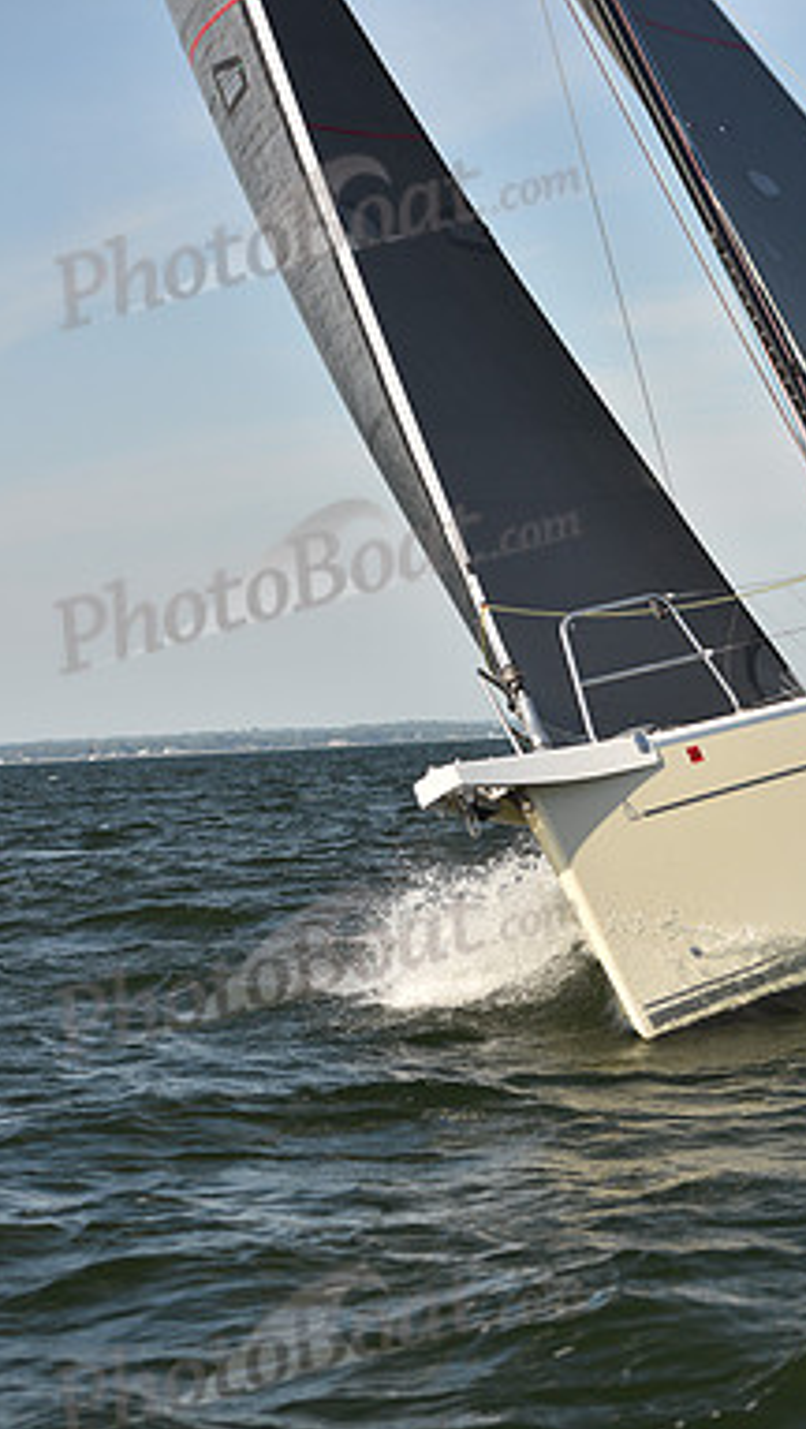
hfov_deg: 10.9
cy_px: 718
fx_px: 4209
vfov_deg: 19.3
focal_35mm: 111
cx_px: 776
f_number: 4.5
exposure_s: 1/800
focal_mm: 70
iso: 250
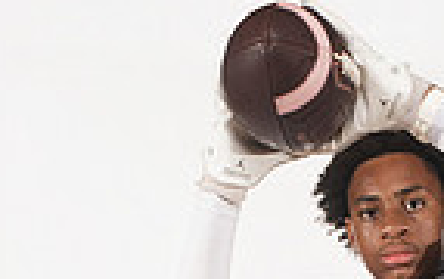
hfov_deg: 16.1
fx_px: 1552
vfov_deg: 9.2
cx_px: 397
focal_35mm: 128
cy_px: 663
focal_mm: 40
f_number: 7.1
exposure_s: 1/320
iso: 500
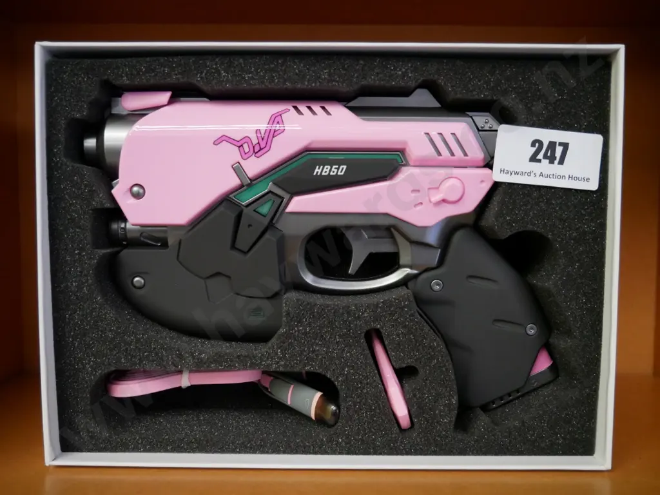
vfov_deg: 41.8
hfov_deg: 54.0
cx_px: 330
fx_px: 648
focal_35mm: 34
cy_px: 248
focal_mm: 17
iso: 2500
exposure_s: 1/60
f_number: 3.8
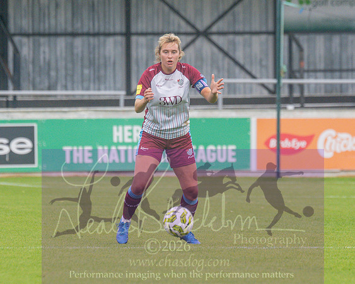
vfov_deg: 1.9
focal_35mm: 799
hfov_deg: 2.4
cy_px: 137
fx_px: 8390
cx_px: 215
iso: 1000
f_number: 4
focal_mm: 300
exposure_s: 1/1250
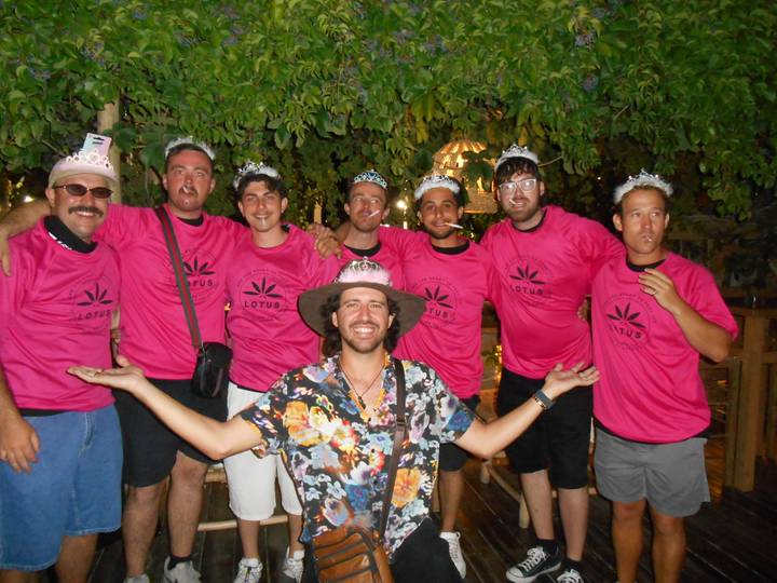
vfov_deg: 53.1
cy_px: 292
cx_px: 388
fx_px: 584
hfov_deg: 67.3
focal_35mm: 26
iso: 640
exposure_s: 1/25
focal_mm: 4.7
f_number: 3.4
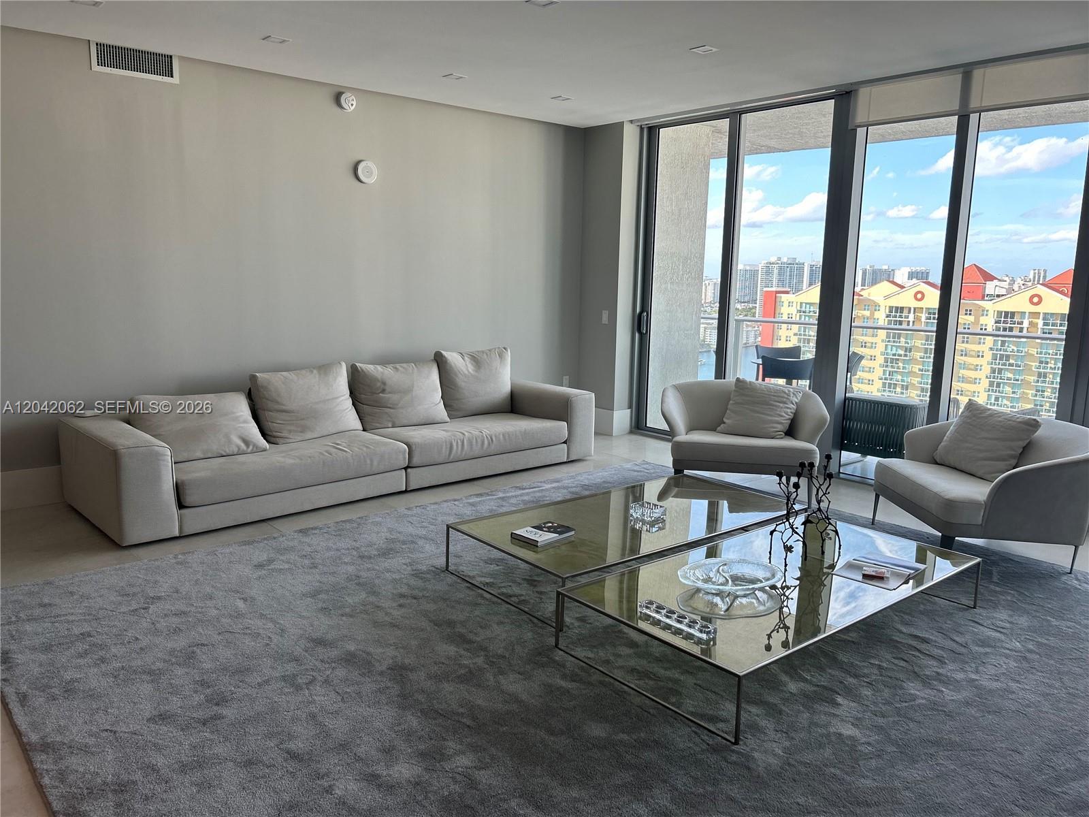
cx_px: 544
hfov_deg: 67.3
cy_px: 408
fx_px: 818
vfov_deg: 53.1
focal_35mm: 26
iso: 50
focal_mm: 5.7
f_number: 1.5
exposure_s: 1/334
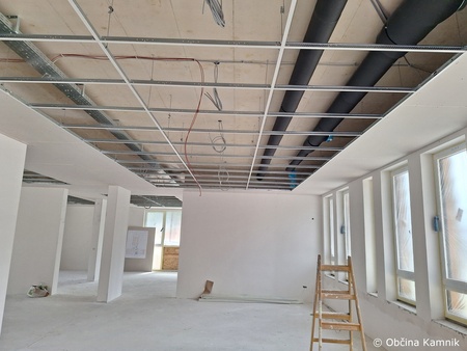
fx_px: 310
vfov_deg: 58.9
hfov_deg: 73.9
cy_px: 176
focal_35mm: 23
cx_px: 234
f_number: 1.8
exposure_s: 1/135
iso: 40
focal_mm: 5.54
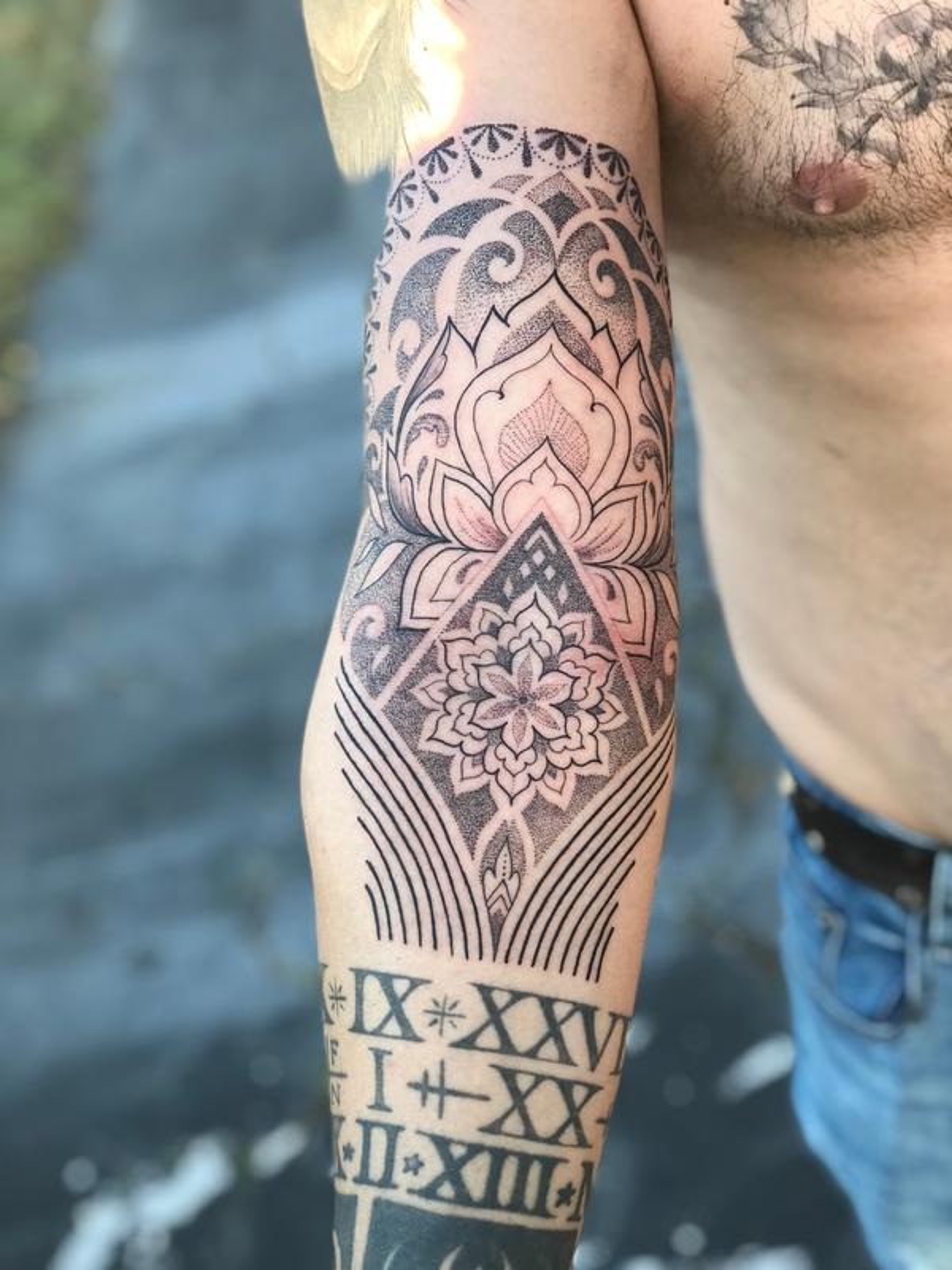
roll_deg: +16.0
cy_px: 635
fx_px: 2090
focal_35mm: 57
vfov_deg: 33.8
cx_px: 476
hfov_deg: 25.7
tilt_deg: -34.8
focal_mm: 6.6
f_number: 2.8
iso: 20
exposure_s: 1/60
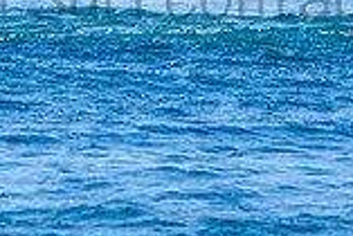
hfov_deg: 0.9
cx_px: 274
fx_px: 22249
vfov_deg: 0.6
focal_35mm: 2267
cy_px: -97
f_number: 5.6
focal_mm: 500
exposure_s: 1/2000
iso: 280
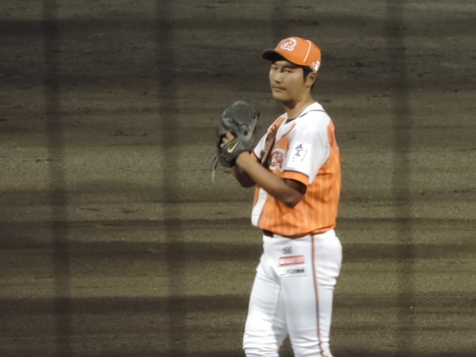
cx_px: 289
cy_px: 212
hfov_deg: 2.2
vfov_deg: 1.7
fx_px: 12200
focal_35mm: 887
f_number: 4.9
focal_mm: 107
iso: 800
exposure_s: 1/80
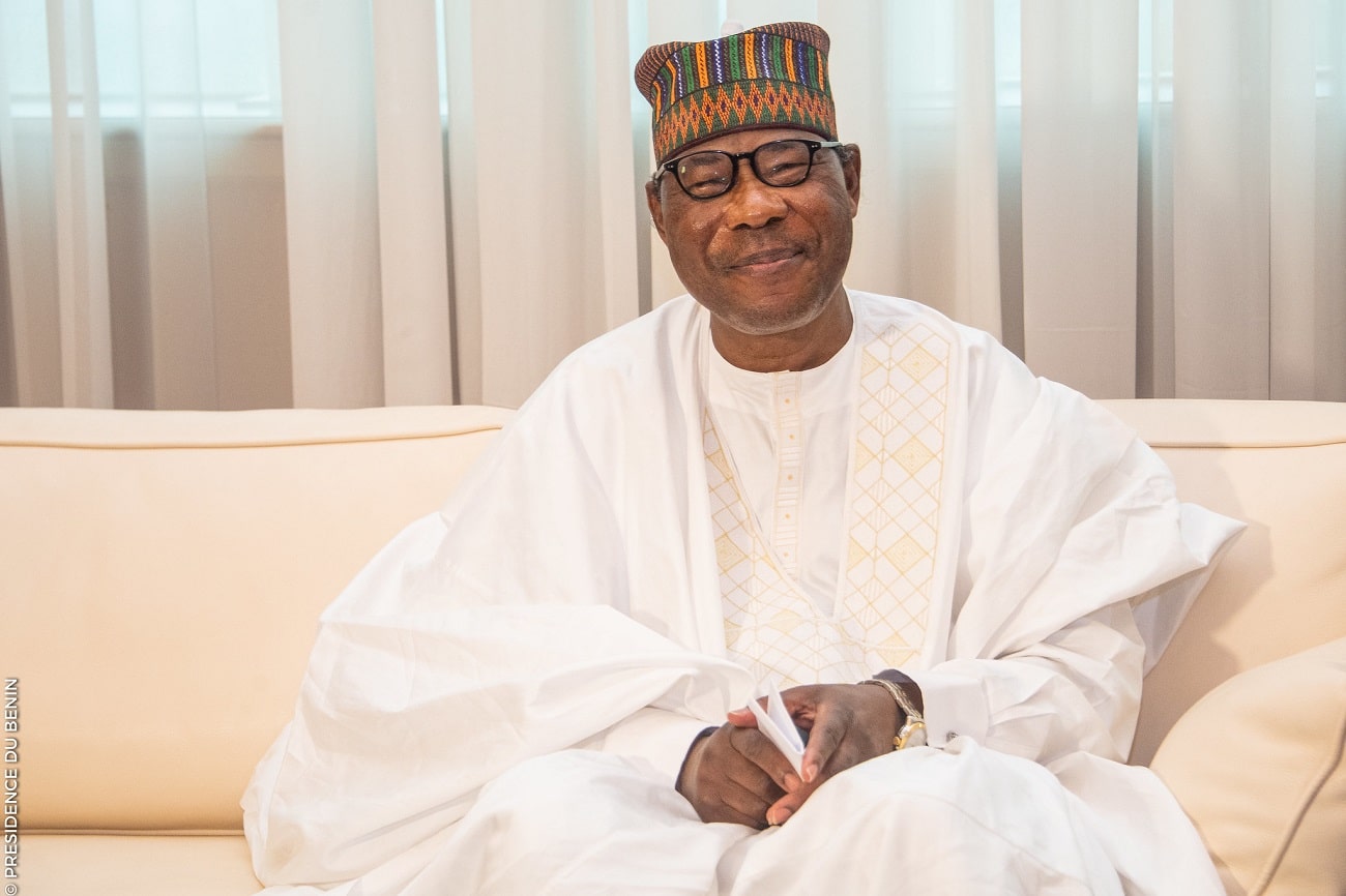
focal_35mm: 105
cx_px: 673
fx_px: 3925
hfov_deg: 19.5
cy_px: 448
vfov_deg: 13.0
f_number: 5.3
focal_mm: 70
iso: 400
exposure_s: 1/60
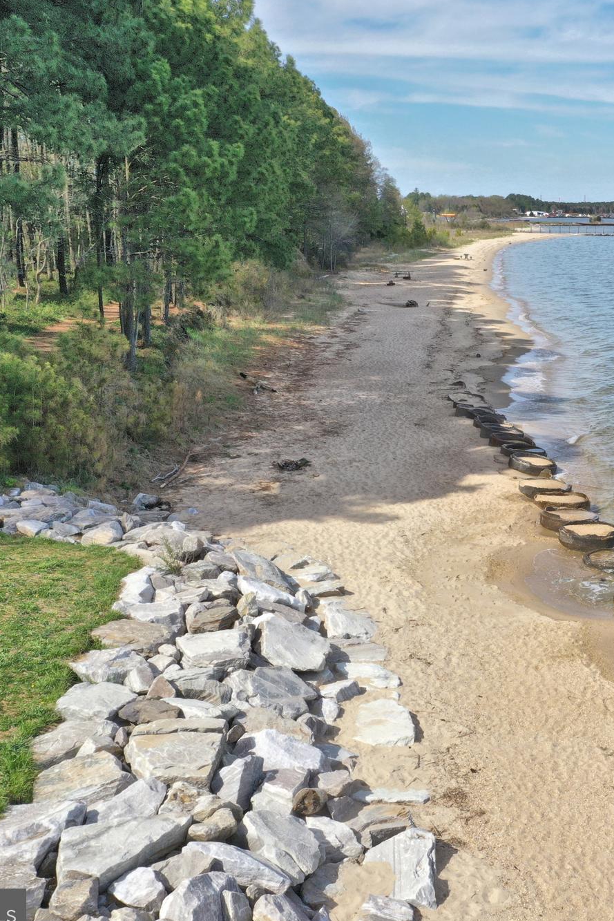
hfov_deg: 29.6
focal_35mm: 43
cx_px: 580
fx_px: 1100
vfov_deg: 45.4
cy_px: 467
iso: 100
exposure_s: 1/120
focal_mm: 10.26
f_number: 11
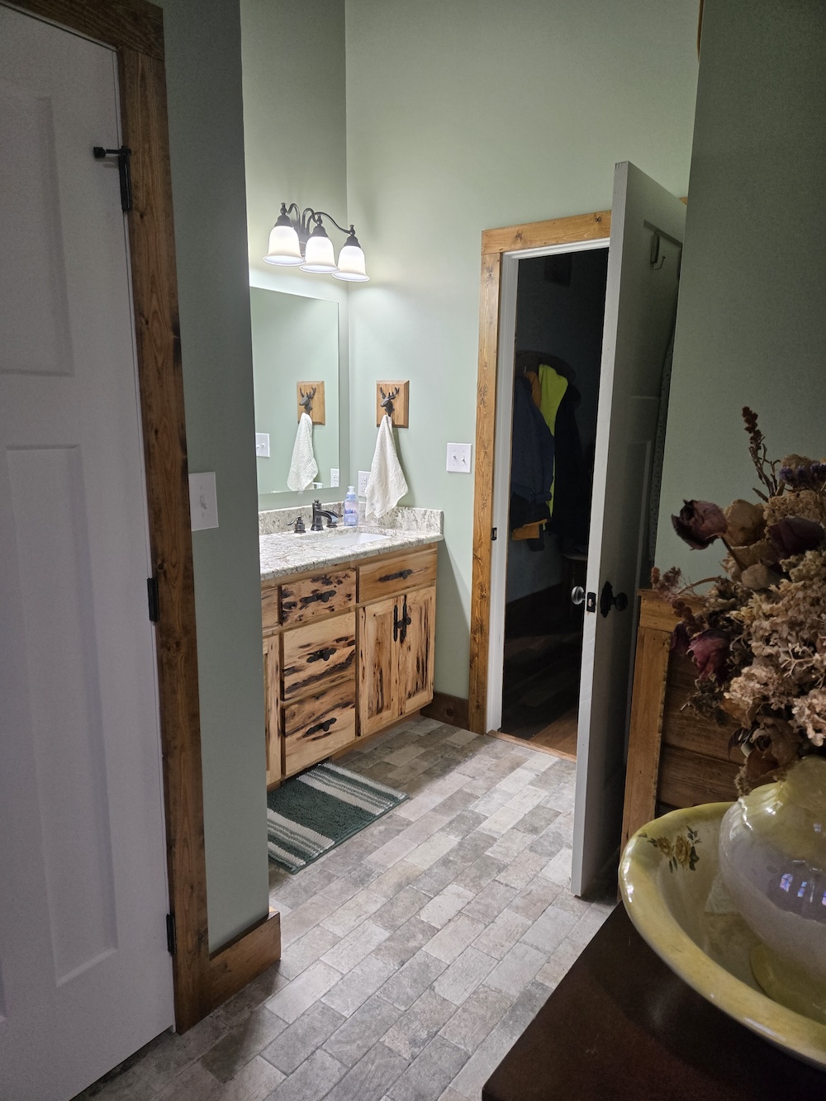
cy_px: 550
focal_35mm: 23
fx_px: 732
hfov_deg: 58.9
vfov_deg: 73.9
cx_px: 413
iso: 160
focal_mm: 5.4
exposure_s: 1/120
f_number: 1.8
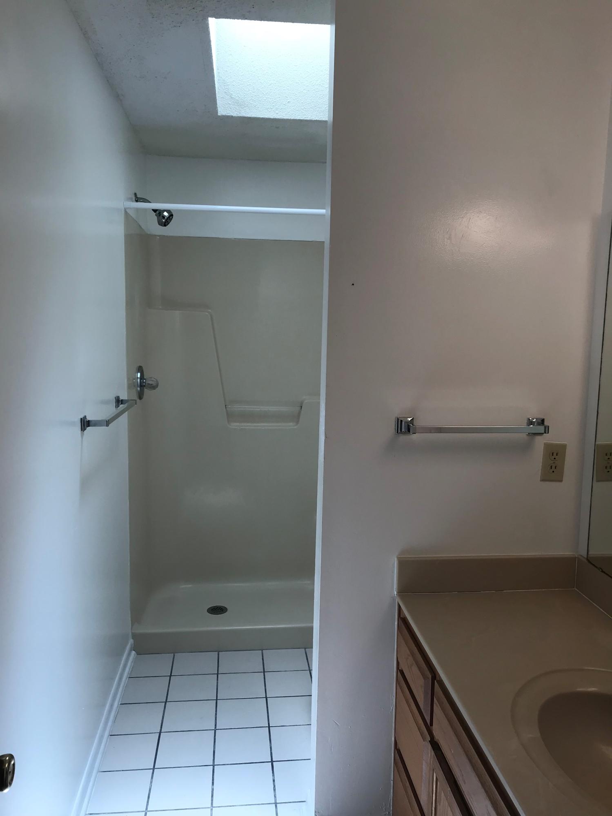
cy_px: 408
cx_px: 306
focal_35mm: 28
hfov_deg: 49.7
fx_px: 660
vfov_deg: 63.5
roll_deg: +0.1
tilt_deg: -5.6
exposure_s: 1/127
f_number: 1.8
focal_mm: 3.99
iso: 20
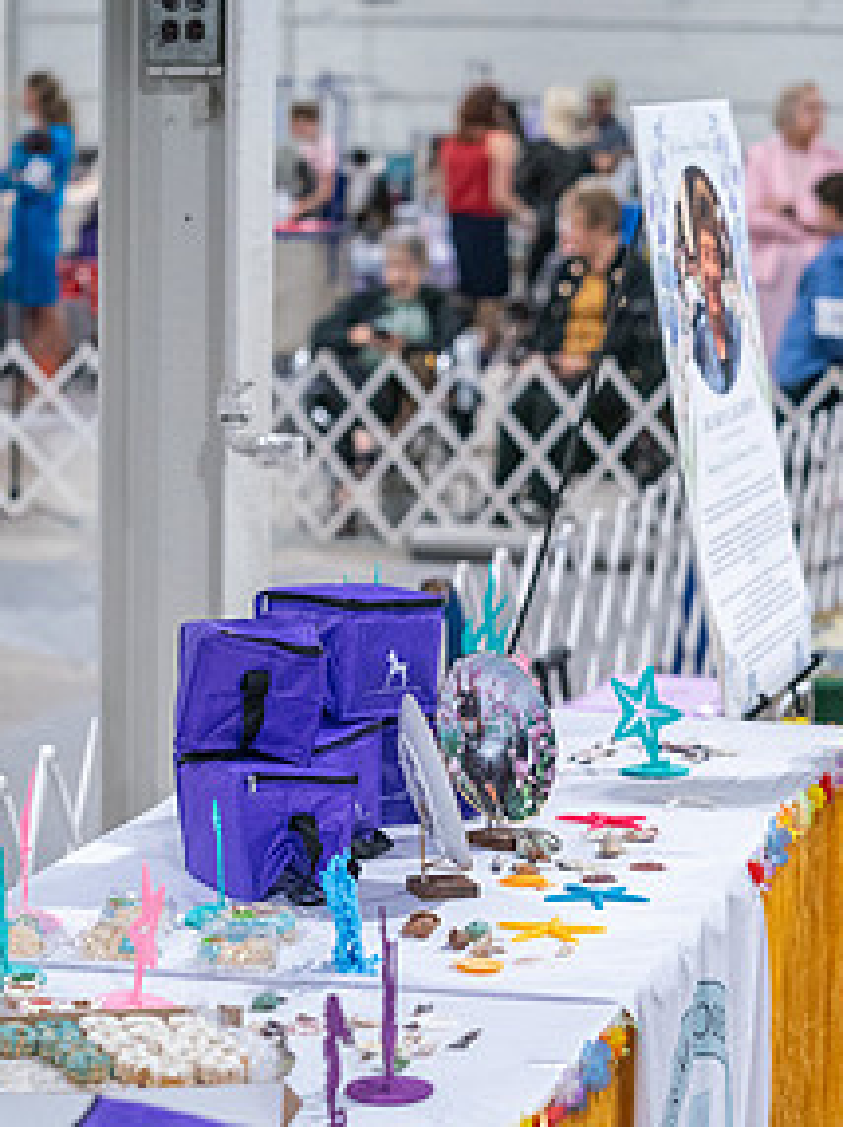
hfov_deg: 13.9
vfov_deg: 18.5
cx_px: 449
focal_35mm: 106
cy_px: 753
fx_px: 3447
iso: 6400
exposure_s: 1/320
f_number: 3.2
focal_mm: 70
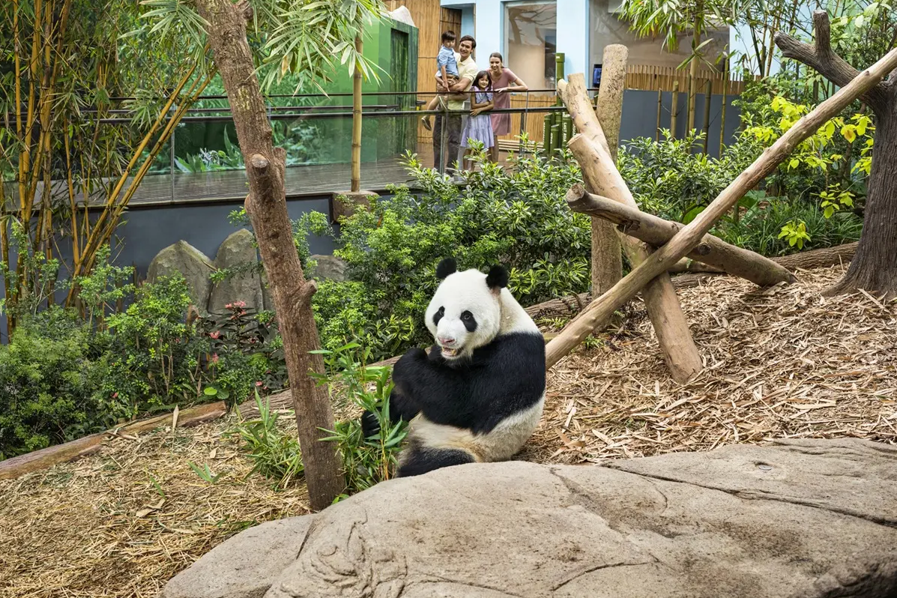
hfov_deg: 53.1
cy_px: 297
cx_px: 438
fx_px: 897
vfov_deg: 36.9
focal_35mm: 36
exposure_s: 1/125
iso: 200
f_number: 4
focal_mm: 35
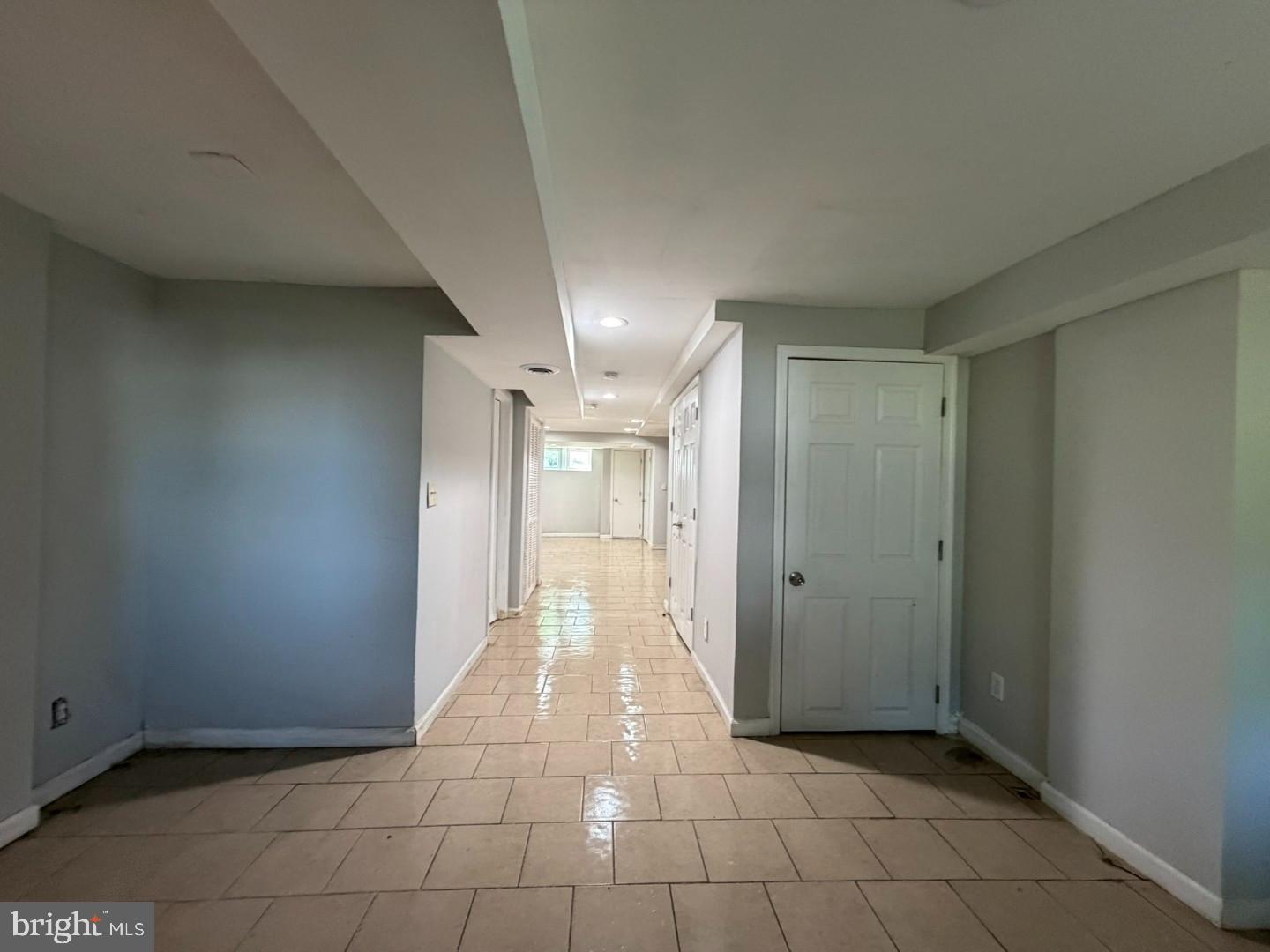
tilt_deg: -0.2
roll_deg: -2.0
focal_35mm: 14
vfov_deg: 85.7
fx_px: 514
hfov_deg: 102.1
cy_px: 476
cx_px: 635
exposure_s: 1/60
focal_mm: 2.22
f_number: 2.2
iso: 400
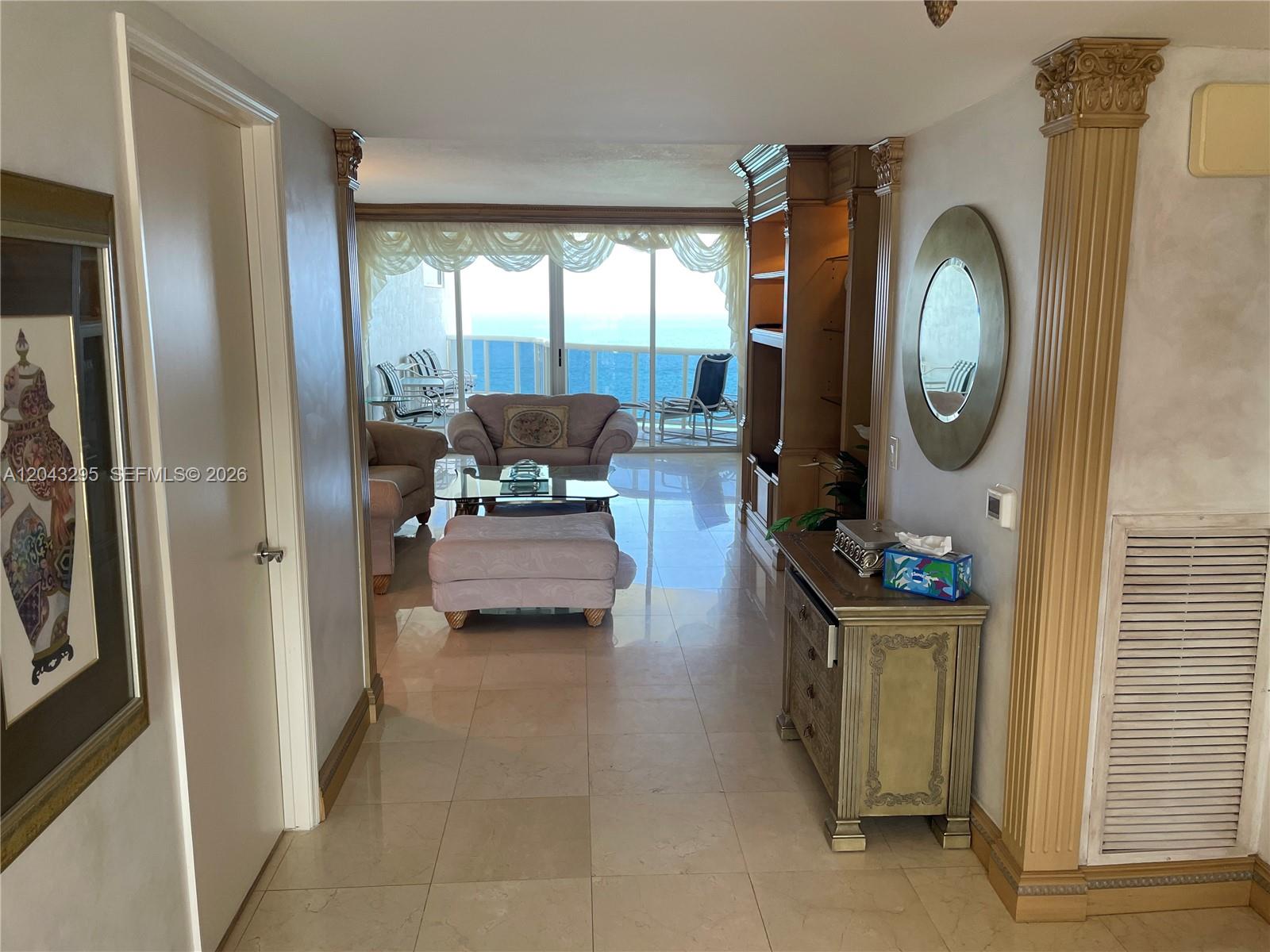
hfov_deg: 67.3
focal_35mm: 26
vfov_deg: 53.1
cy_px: 476
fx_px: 954
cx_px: 635
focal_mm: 4.2
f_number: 1.6
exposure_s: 1/120
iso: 100
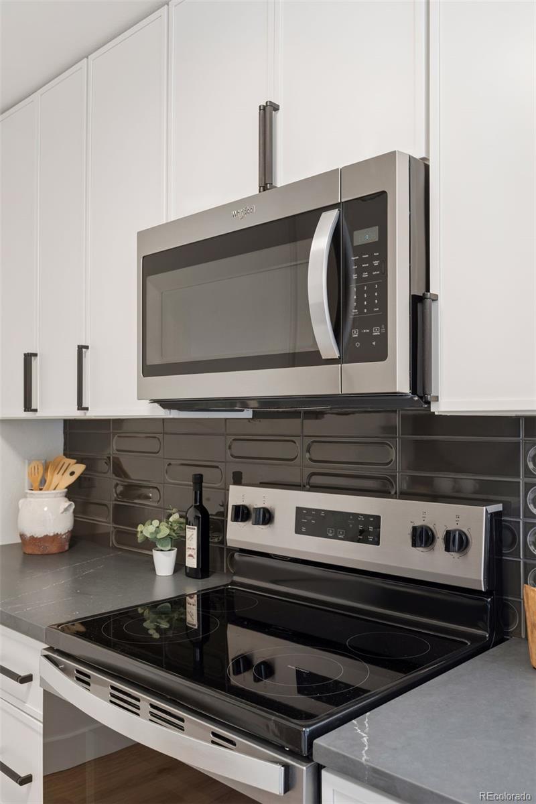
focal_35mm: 31
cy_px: 402
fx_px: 692
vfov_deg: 60.3
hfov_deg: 42.3
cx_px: 268
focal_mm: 31
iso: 400
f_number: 9
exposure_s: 1/5
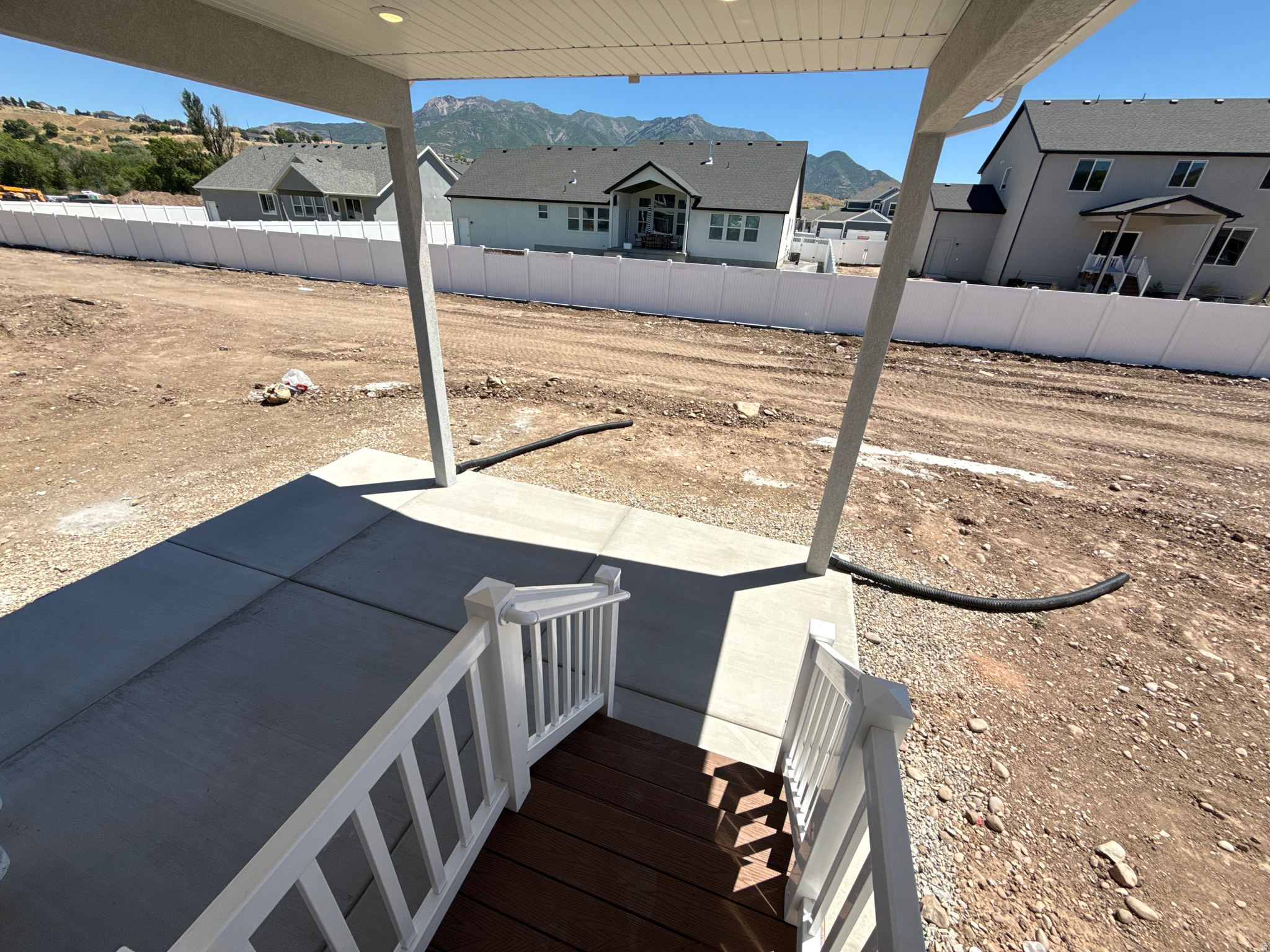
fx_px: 514
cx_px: 635
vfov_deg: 85.7
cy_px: 476
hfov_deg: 102.1
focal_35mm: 14
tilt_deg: -26.2
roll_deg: -3.0
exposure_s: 1/2410
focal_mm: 2.22
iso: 50
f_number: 2.2
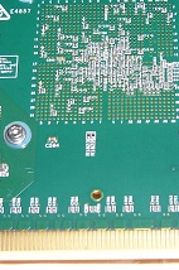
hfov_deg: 12.5
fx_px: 816
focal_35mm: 109
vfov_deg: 18.7
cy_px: 66
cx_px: 144
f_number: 2.8
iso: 80
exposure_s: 1/30
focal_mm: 5.8
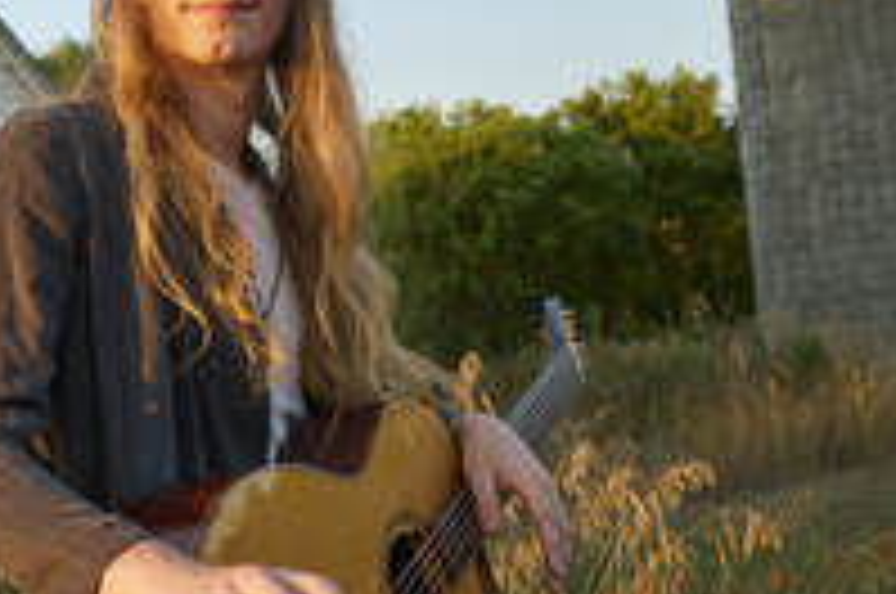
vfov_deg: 19.9
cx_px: -18
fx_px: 1690
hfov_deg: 27.8
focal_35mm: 68
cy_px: 266
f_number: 5
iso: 320
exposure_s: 1/320
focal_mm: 30
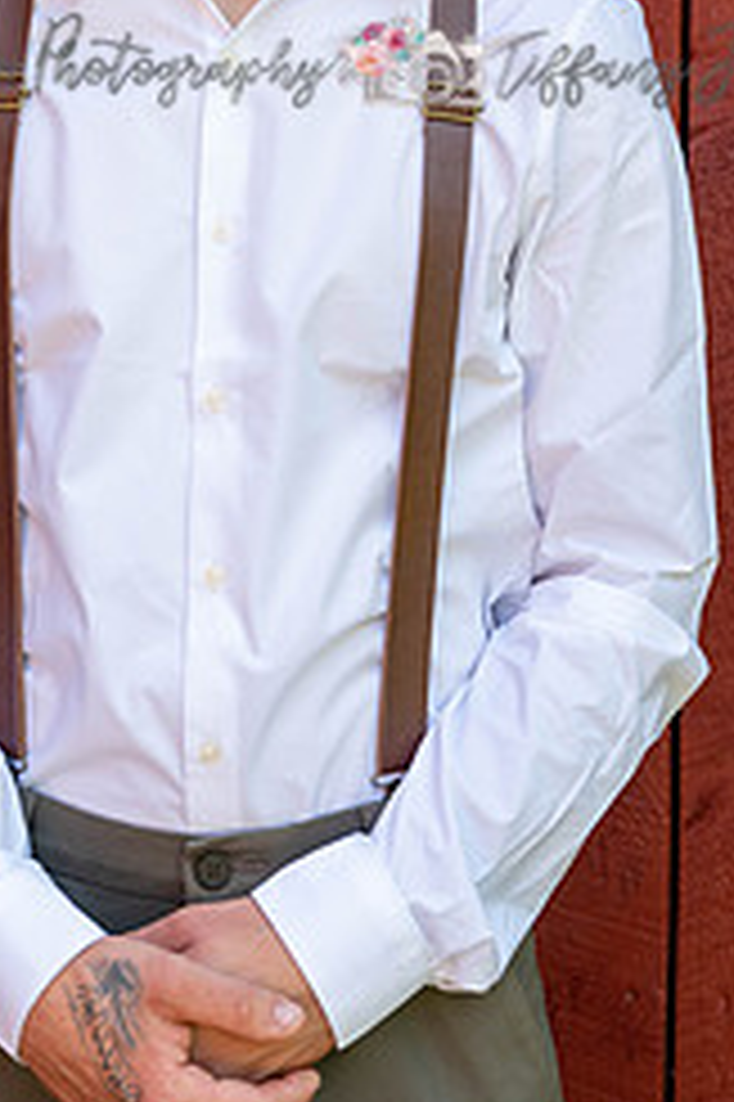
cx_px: 164
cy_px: 238
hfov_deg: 15.1
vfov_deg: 22.4
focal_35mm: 90
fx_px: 2756
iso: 220
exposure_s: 1/250
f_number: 4
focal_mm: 49
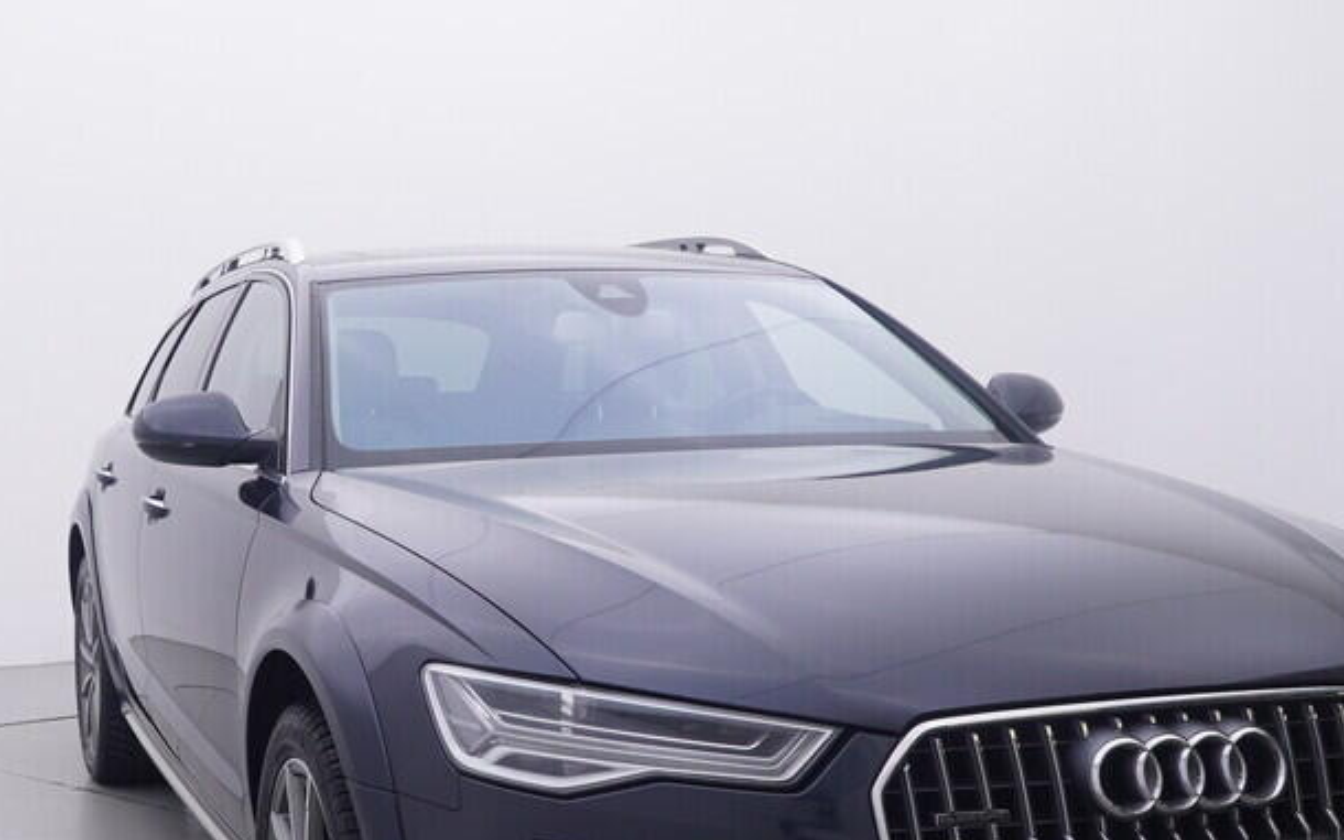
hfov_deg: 36.9
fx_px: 1985
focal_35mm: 54
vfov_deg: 23.7
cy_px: 602
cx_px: 410
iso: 200
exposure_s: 1/80
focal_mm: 15
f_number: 5
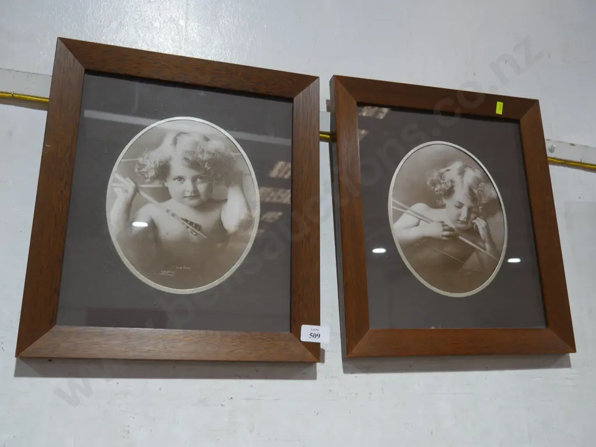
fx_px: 551
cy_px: 224
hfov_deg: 56.8
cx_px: 298
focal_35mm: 32
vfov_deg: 44.2
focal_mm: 16
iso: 500
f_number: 3.6
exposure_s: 1/60
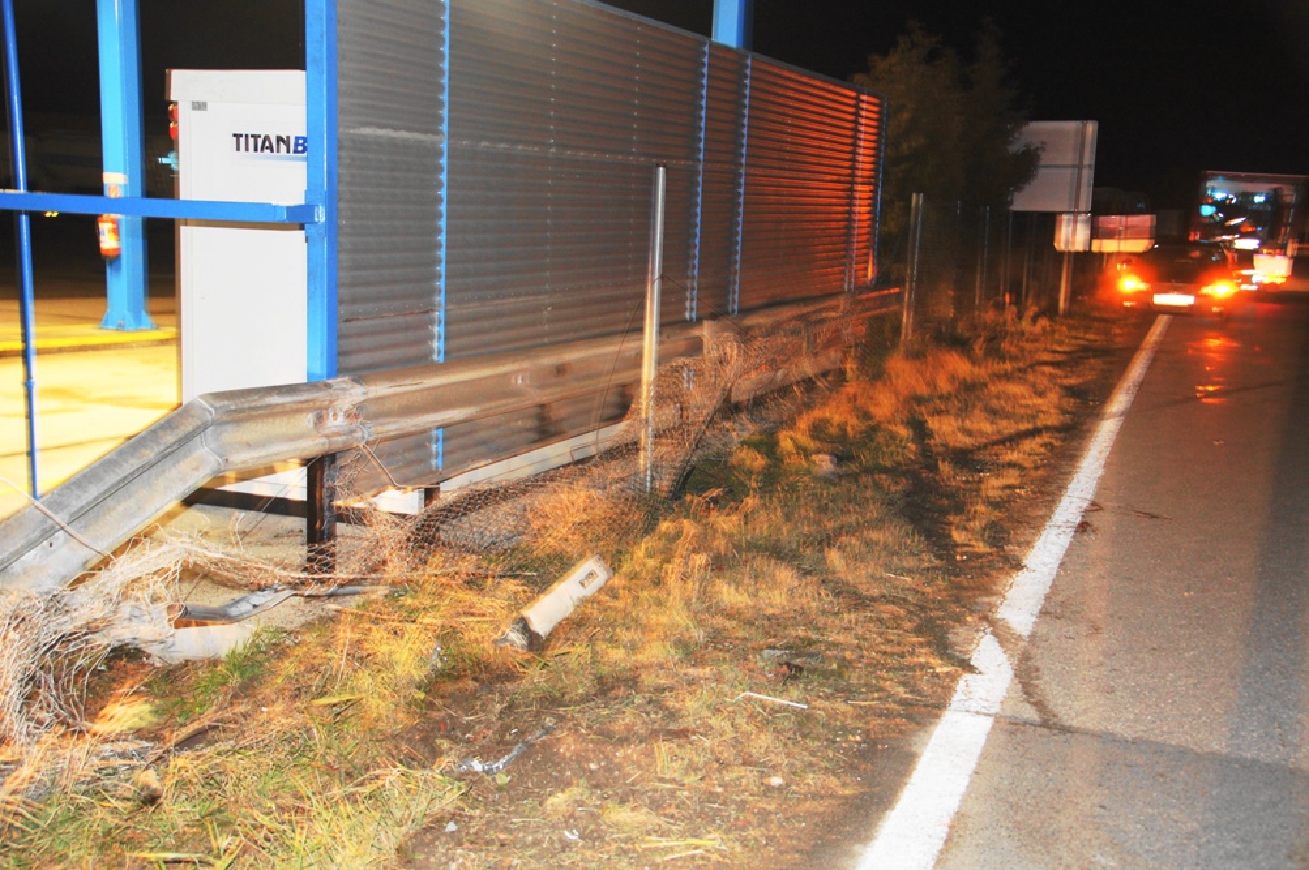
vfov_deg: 31.8
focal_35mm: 42
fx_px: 1526
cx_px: 654
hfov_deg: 46.4
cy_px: 435
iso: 800
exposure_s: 1/5
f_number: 4
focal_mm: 28
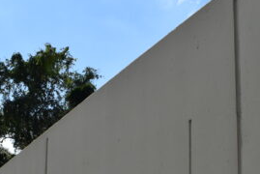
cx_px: 121
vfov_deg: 16.6
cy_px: 236
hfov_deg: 26.3
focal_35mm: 77
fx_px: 557
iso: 100
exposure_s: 1/400
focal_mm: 18
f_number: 8
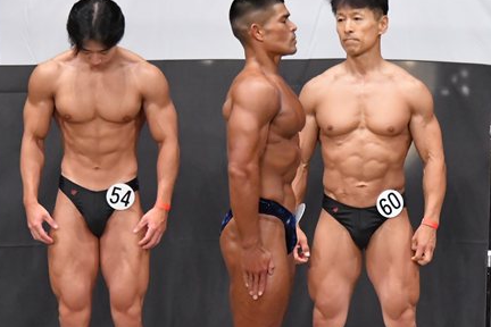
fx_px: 4937
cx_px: 423
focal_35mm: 362
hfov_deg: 5.7
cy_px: 242
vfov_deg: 3.8
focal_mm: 135
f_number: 5.6
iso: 6400
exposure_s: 1/400
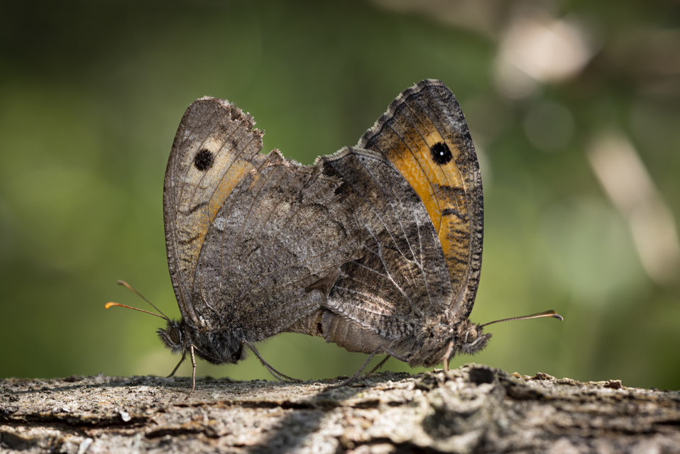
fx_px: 1984
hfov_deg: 19.4
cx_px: 340
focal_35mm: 105
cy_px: 227
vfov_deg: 13.1
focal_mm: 105
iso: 800
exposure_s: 1/125
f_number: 13
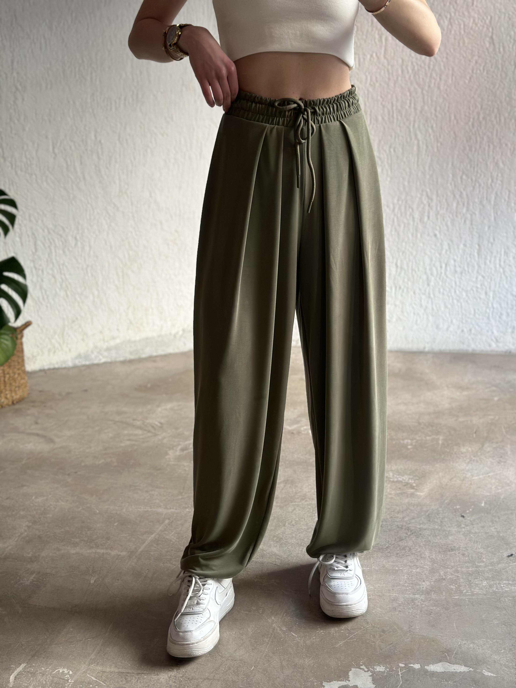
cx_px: 258
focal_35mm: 48
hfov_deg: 30.3
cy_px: 344
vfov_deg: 39.7
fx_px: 954
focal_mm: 6.86
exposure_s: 1/121
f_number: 1.78
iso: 125
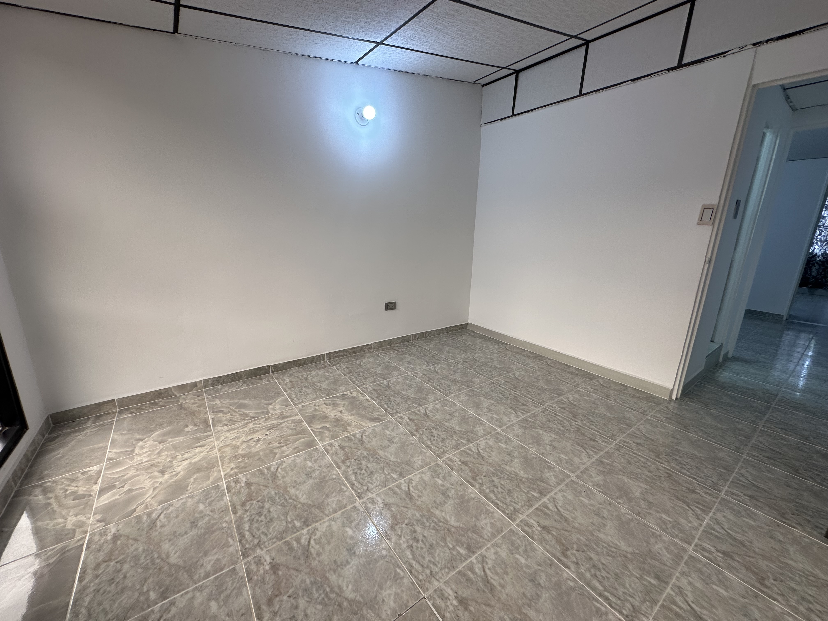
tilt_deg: -11.4
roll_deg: -2.2
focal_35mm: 14
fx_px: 335
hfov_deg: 102.1
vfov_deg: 85.7
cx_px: 414
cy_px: 310
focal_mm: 2.22
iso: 64
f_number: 2.2
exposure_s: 1/120
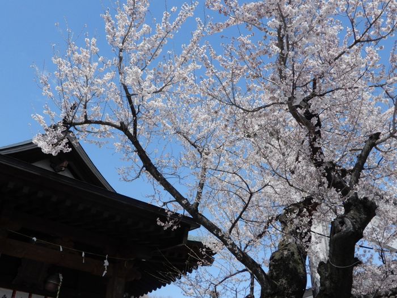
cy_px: 149
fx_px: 436
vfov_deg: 37.7
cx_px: 198
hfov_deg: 49.0
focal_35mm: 38
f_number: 4.5
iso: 400
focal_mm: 6.8
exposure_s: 1/1600
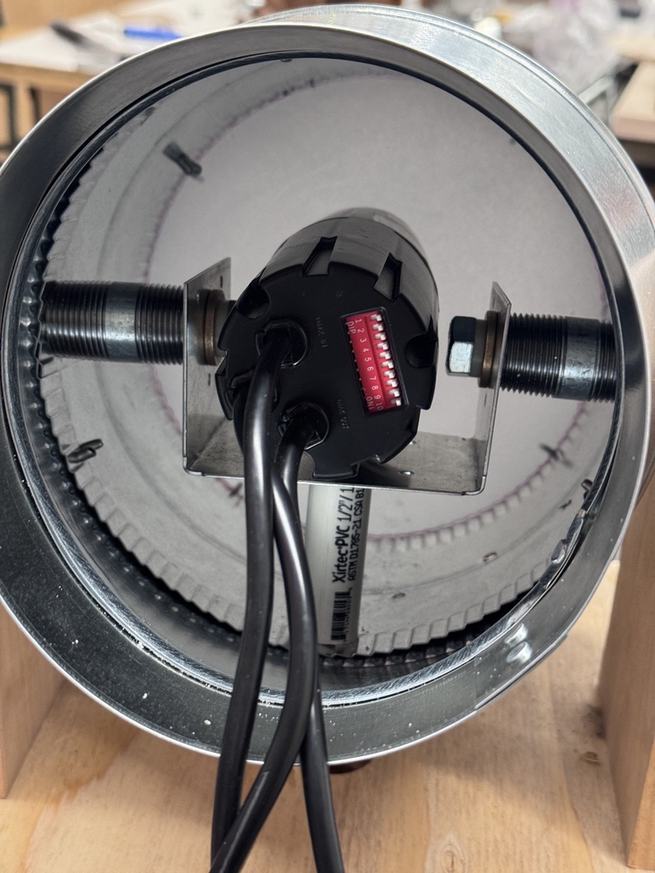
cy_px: 436
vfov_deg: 39.7
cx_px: 328
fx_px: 1211
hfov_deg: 30.3
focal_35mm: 48
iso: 200
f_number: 1.78
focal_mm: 6.76
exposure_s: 1/40
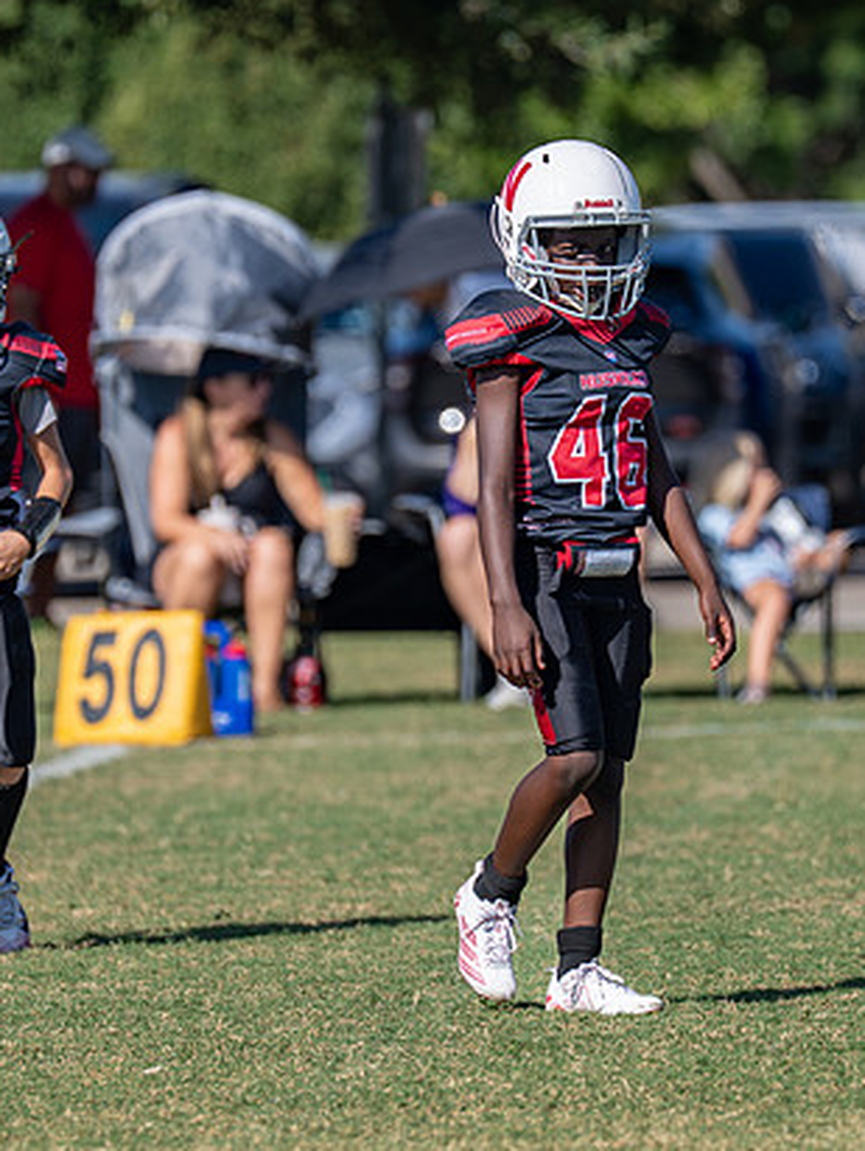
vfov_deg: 3.4
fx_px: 19561
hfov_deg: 2.5
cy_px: 566
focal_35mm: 588
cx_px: 477
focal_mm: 200
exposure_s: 1/3200
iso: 160
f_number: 2.8
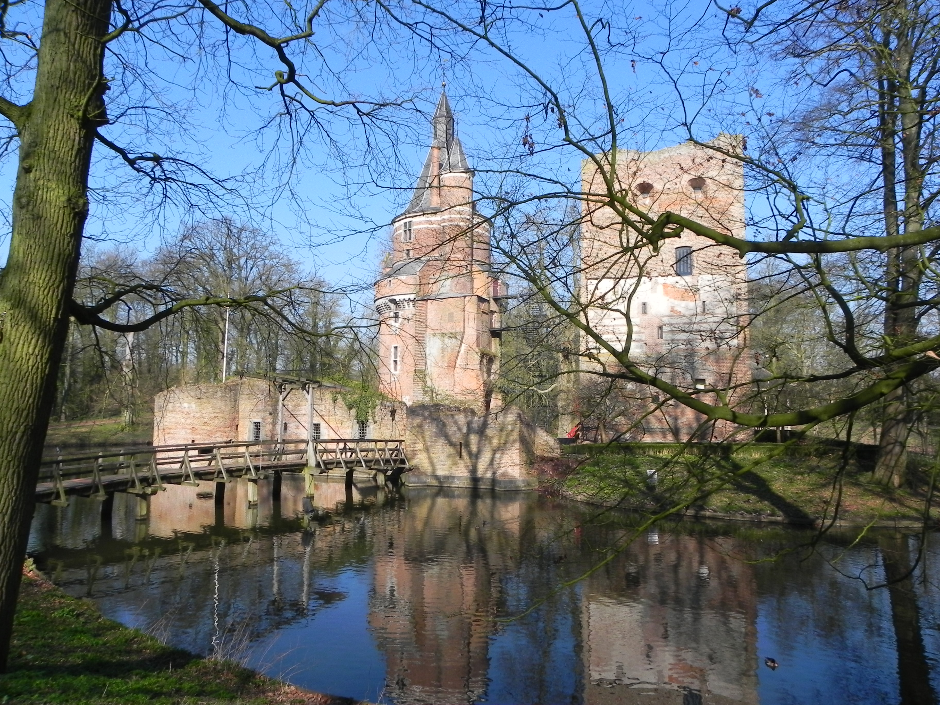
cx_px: 470
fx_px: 706
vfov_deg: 53.1
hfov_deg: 67.3
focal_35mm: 26
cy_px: 352
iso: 160
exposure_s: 1/353
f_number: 6.3
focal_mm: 4.6
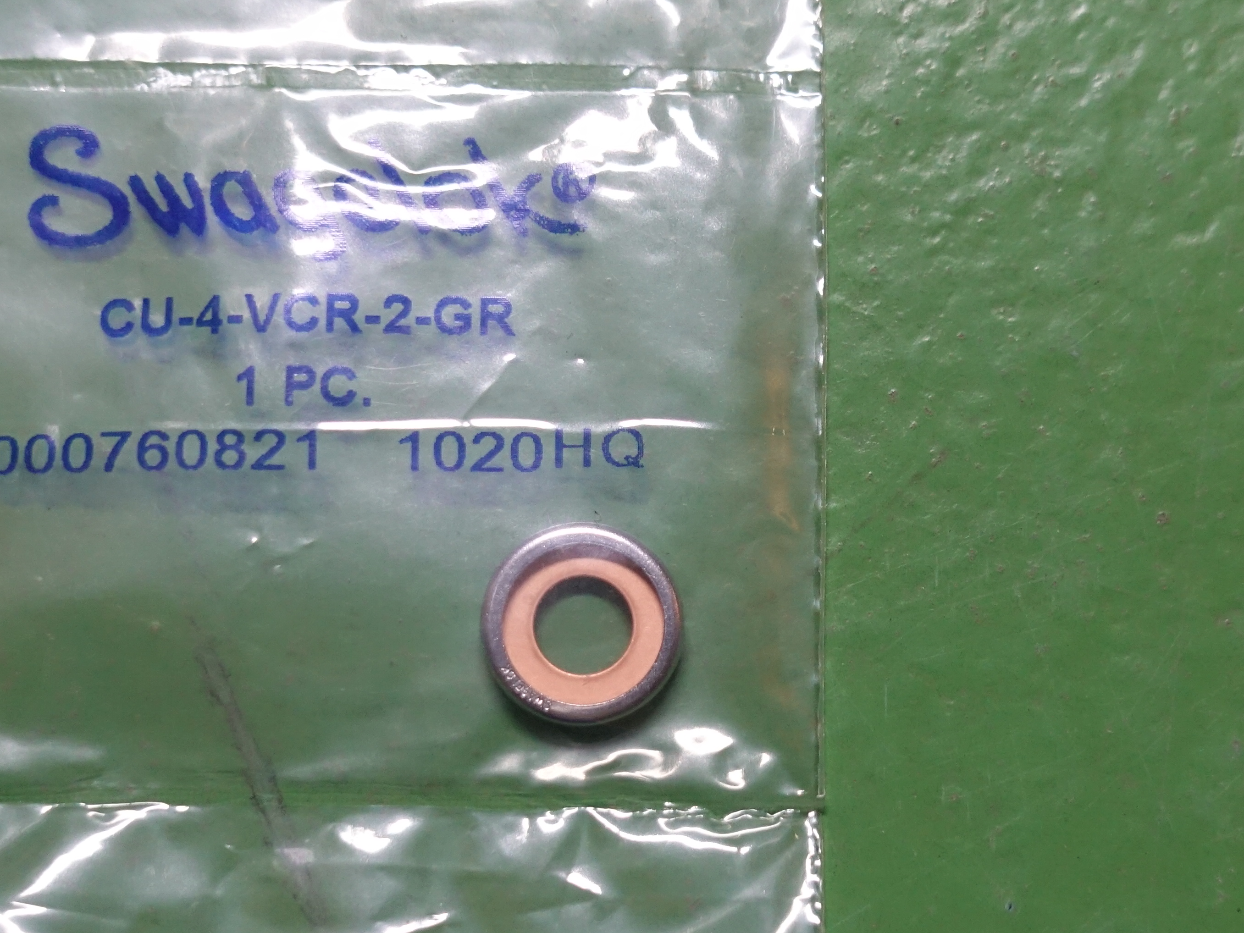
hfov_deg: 30.2
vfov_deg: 22.9
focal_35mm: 64
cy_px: 603
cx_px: 735
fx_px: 2300
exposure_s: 1/40
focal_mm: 12.2
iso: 640
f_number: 2.8
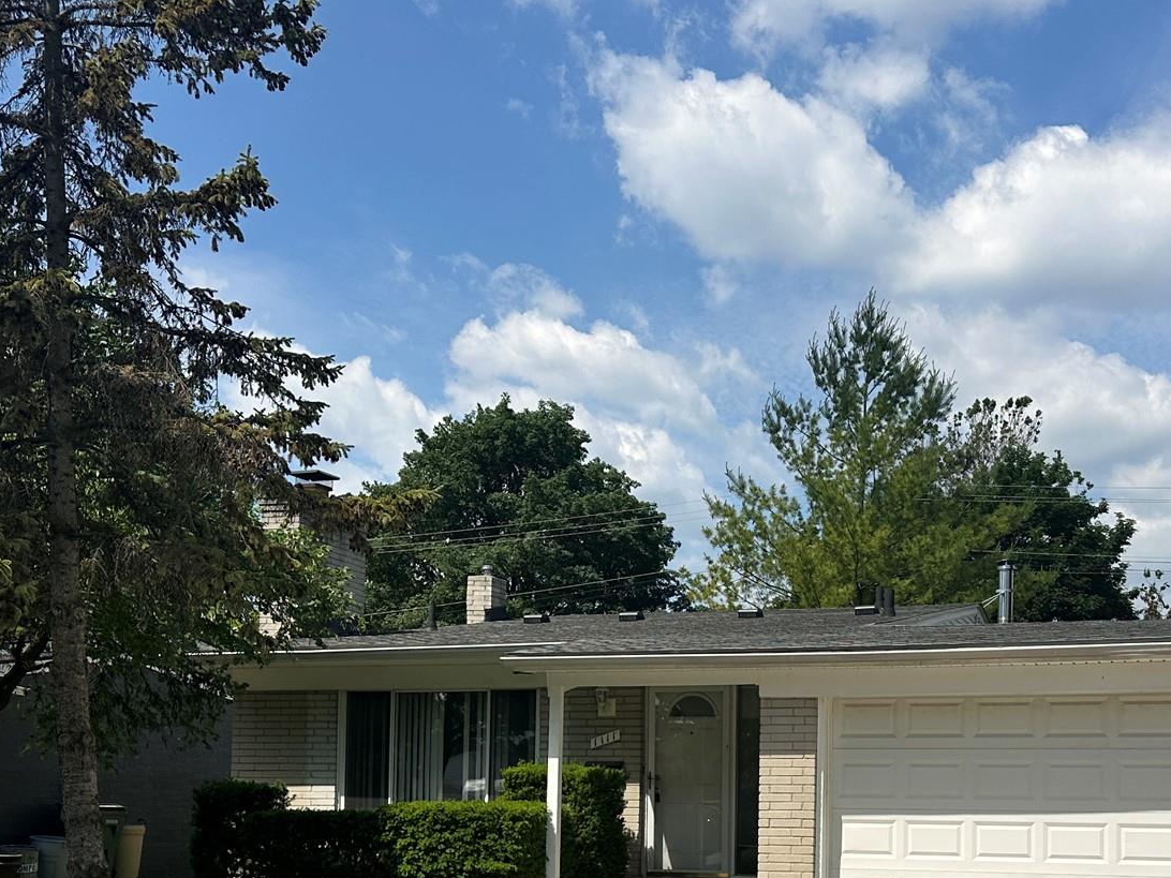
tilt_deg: +3.2
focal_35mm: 45
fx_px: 1522
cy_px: 736
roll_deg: -1.1
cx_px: 733
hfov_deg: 41.8
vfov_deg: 31.1
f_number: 1.78
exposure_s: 1/7042
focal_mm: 6.86
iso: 80
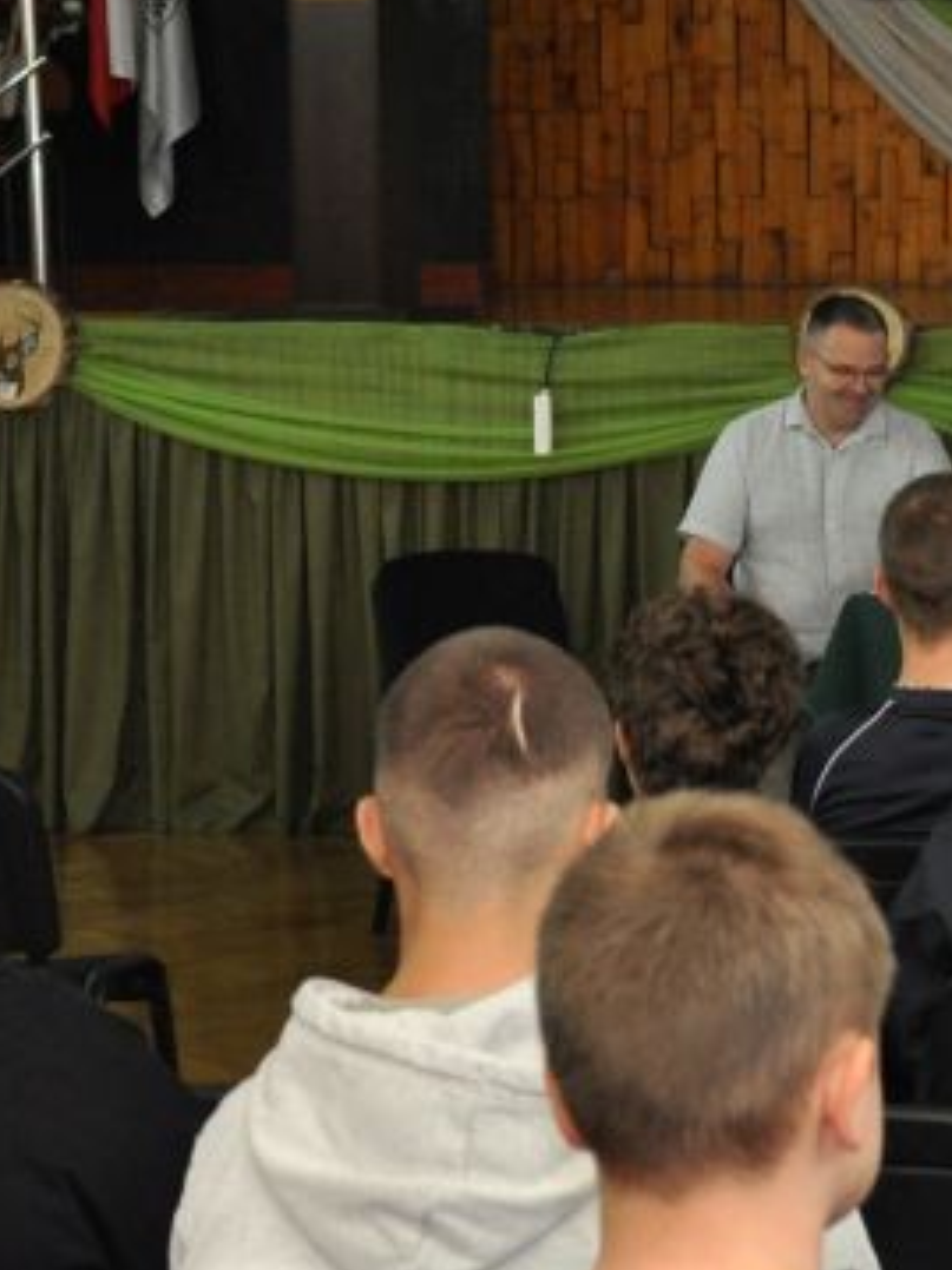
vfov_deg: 12.8
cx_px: 1752
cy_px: 501
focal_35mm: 154
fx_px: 5650
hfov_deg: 9.2
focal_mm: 32
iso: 800
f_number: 4.2
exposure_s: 1/60
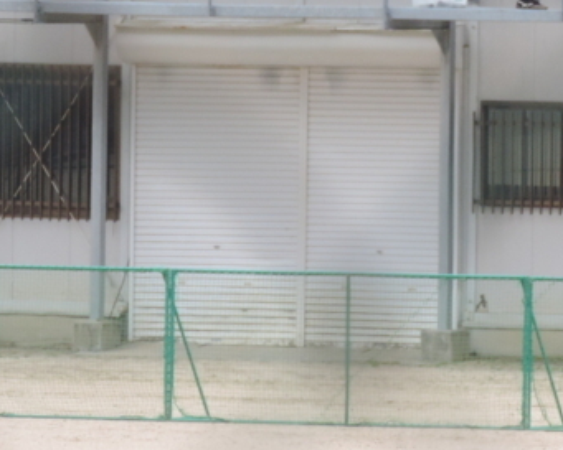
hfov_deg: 1.9
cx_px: 419
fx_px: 16617
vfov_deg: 1.6
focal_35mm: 997
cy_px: 0
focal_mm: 77.5
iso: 400
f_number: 4.9
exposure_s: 1/160
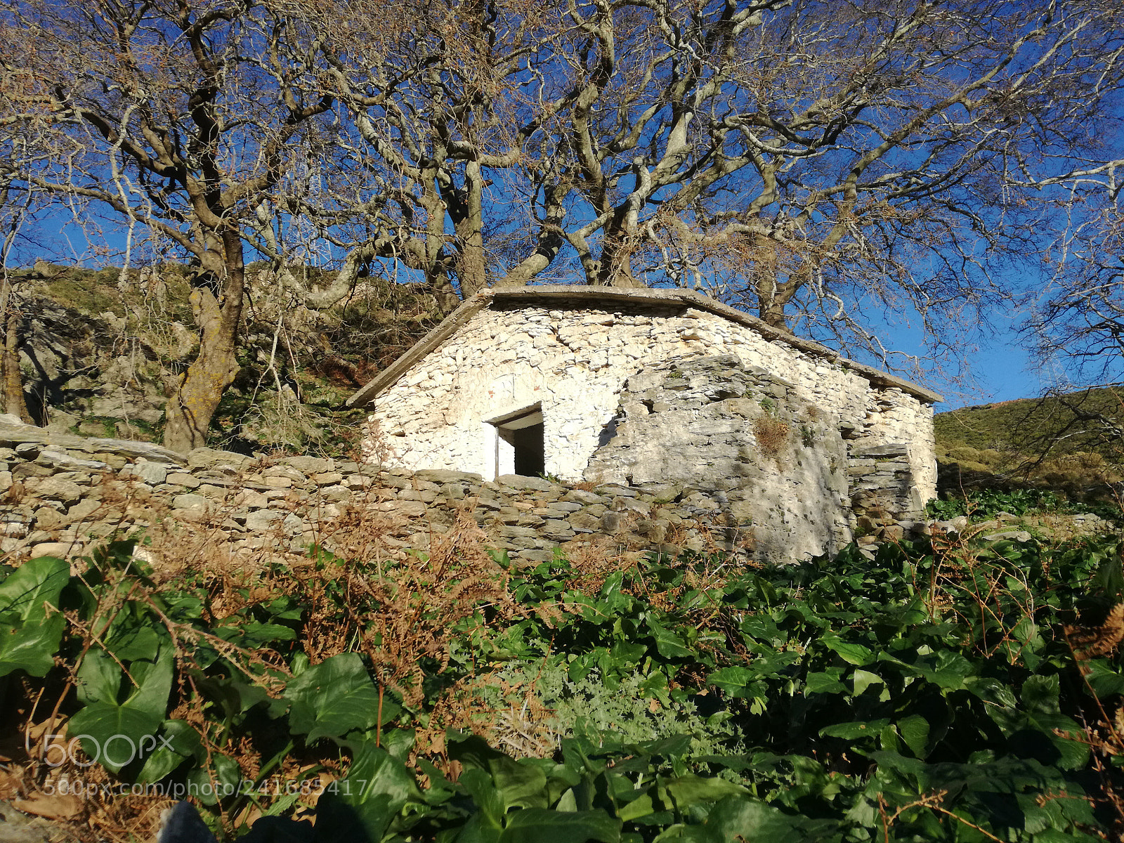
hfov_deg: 65.3
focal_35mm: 27
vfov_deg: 51.4
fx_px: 877
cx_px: 562
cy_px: 422
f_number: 2
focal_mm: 3.79
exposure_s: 1/972
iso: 50
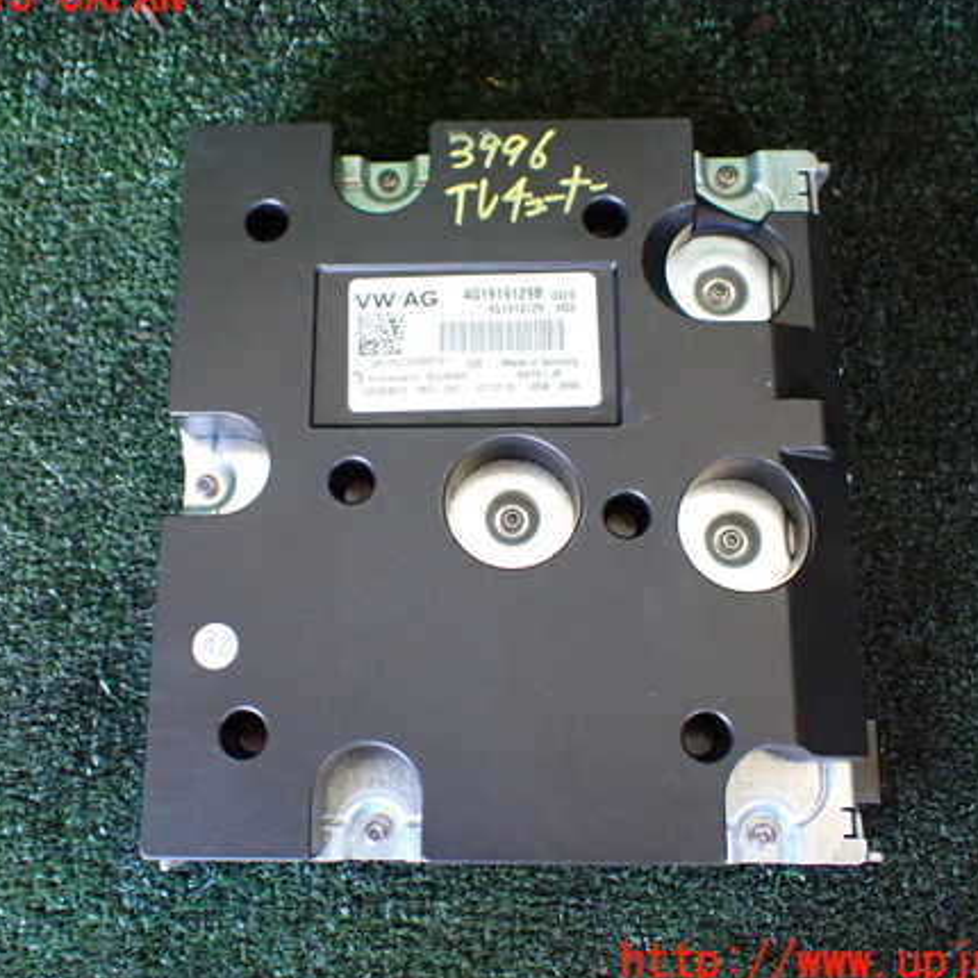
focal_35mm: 37
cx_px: 453
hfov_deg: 44.9
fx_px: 1183
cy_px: 480
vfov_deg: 44.9
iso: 800
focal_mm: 5.4
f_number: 2.3
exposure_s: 1/80
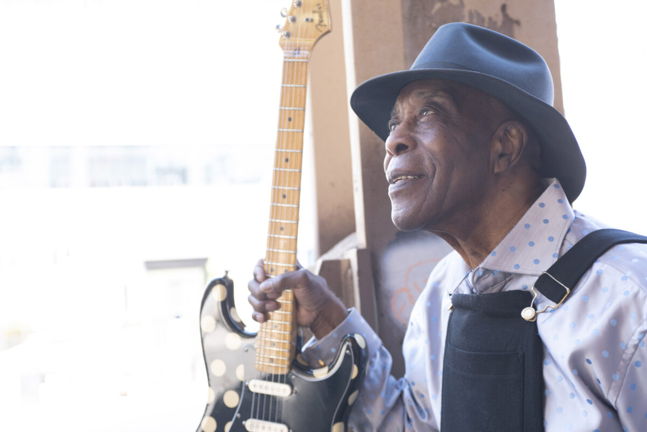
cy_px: 216
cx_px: 324
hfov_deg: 38.2
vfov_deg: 26.0
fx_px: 935
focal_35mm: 52
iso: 800
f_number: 4
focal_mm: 52
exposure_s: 1/200
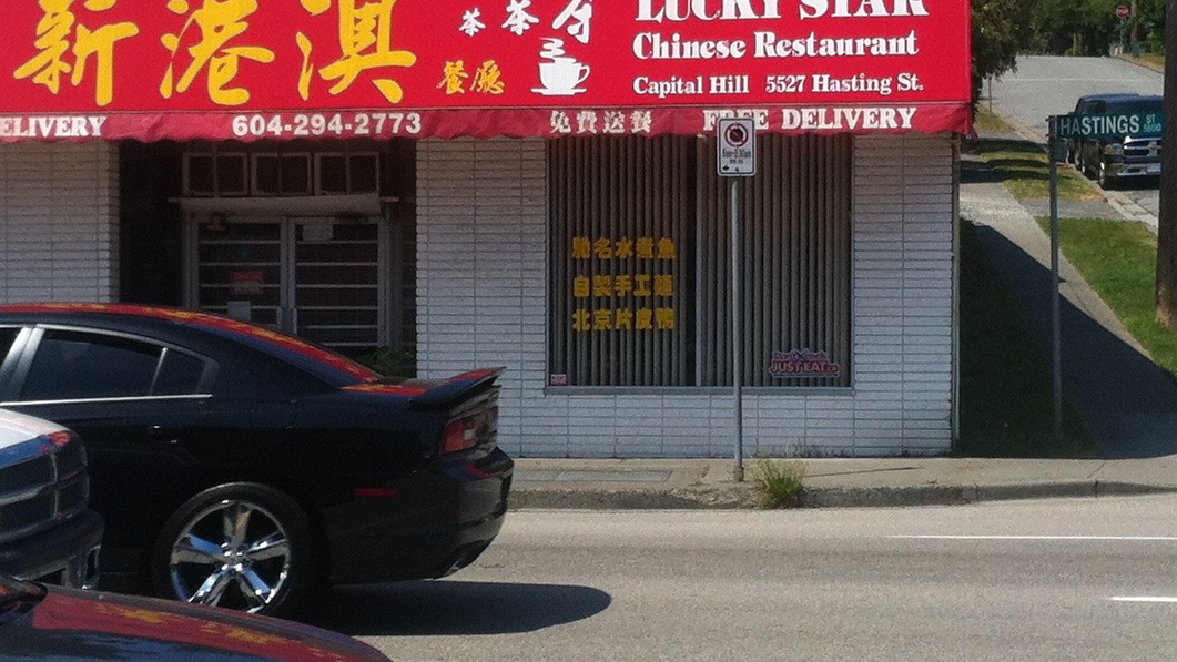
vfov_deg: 13.0
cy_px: 338
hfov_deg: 22.9
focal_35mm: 93
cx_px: 525
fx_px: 2903
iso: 80
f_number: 2.8
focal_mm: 3.85
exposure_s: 1/1588
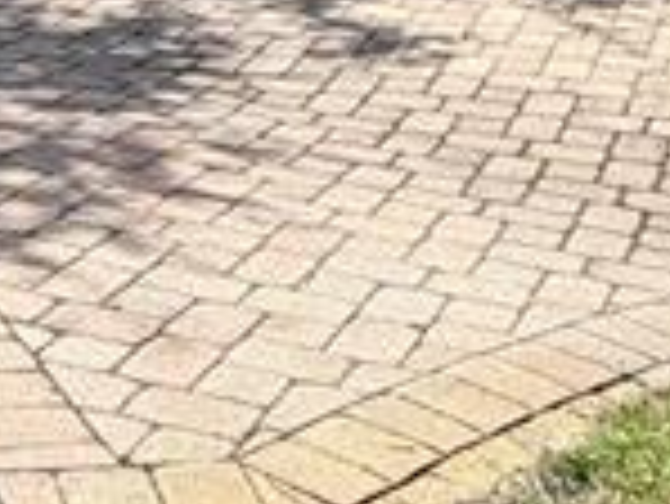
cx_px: 306
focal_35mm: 96
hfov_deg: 20.4
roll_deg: -1.4
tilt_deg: -2.9
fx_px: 1860
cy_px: -284
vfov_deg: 14.3
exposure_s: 1/770
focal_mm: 2.22
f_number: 2.2
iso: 25
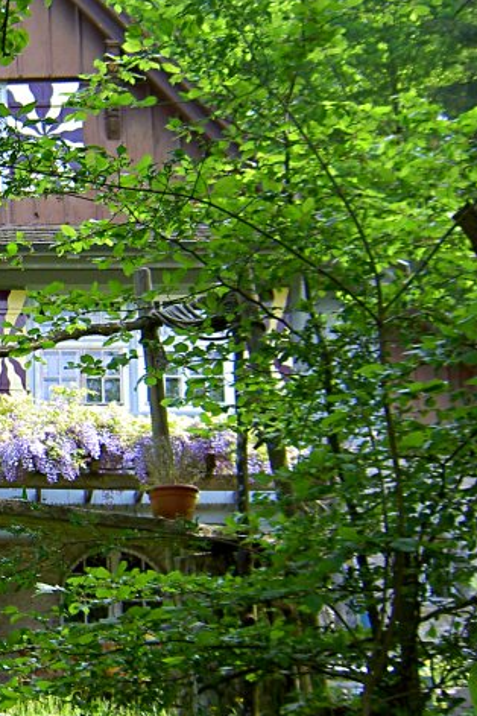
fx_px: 1192
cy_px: 284
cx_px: -56
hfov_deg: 21.4
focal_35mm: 60
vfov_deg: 33.3
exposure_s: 1/125
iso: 50
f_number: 2.8
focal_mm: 5.6
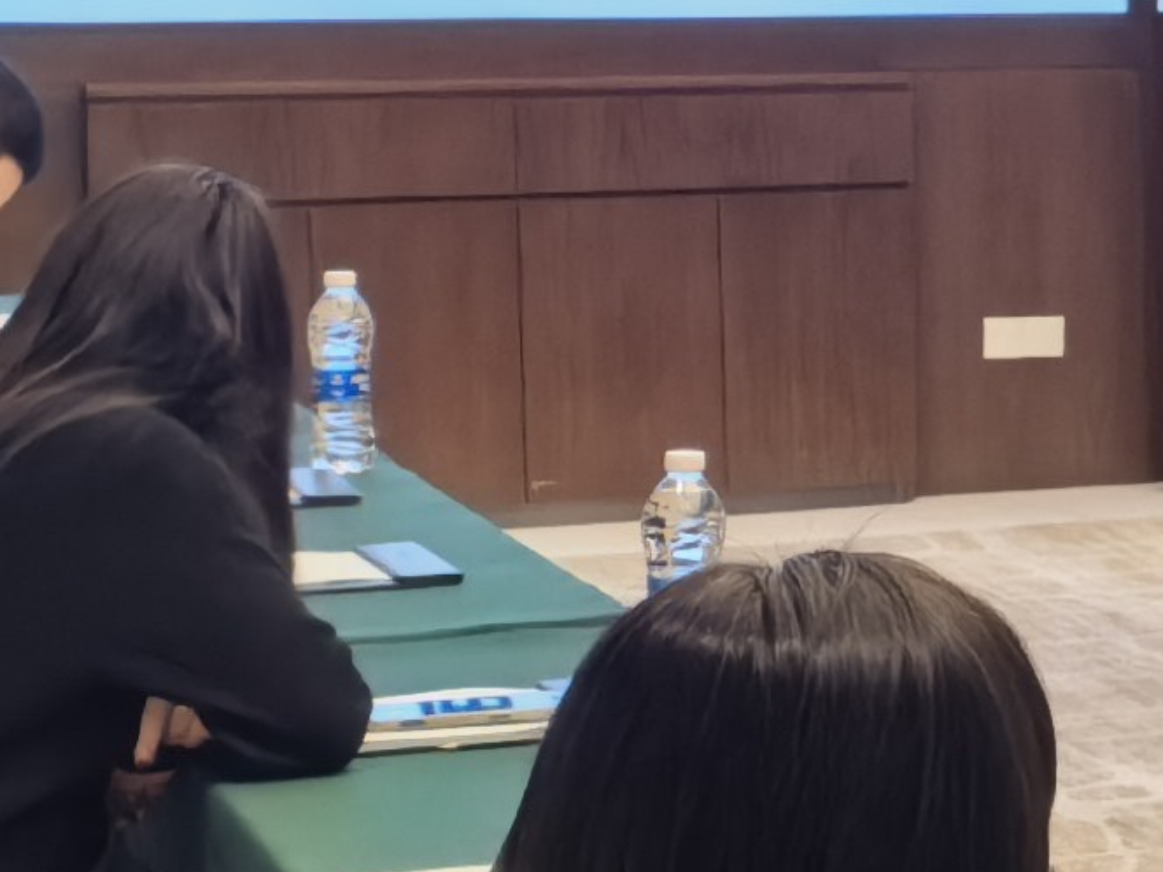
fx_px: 4972
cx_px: 2690
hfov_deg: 11.3
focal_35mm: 148
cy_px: 324
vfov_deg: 10.0
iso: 160
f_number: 4
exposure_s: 1/60
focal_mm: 6.98
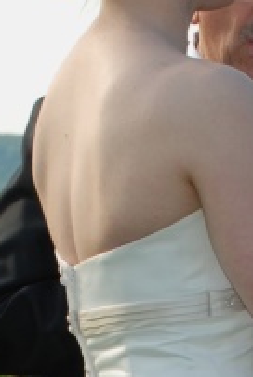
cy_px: 500
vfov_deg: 6.1
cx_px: 419
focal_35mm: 336
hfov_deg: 4.1
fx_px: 3530
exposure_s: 1/125
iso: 100
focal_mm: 38
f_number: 5.6
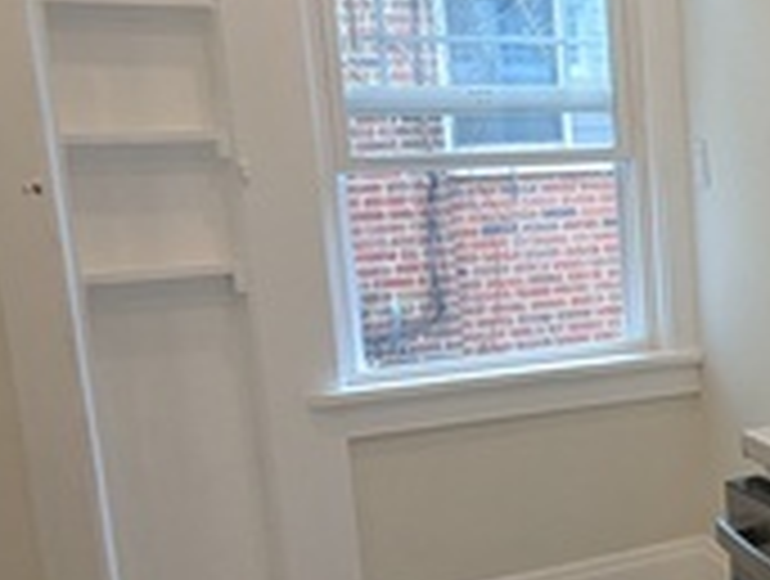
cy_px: 360
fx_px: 1382
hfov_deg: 25.3
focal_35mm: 62
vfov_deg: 23.7
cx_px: 1085
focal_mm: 2.35
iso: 62
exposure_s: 1/60
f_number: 2.2
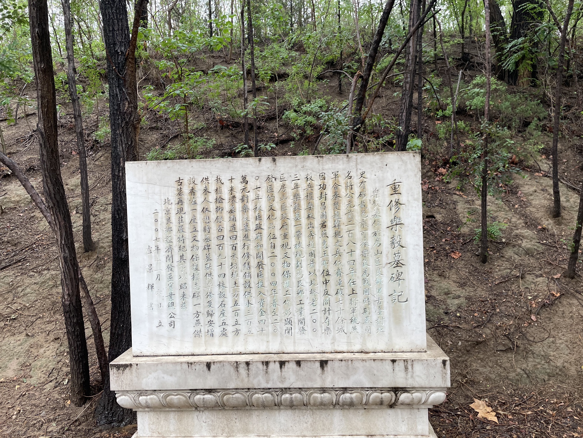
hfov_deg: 67.3
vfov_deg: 53.1
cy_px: 219
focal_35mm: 26
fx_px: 438
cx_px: 292
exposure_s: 1/121
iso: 50
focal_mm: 4.2
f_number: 1.6
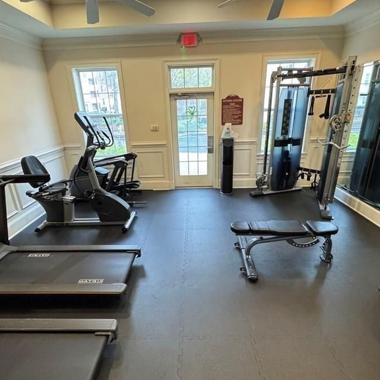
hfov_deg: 77.7
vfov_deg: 77.7
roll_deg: +2.1
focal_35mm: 19
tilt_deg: -20.2
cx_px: 189
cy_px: 190
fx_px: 236
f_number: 2.2
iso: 1000
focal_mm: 2.22
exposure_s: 1/60
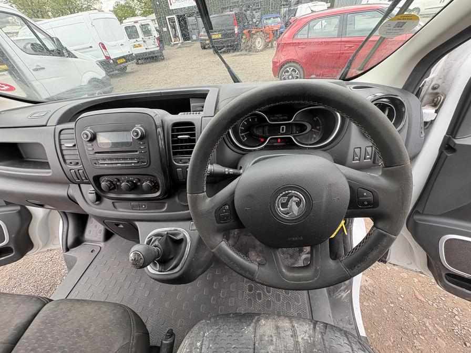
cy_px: 176
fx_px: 190
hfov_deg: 102.1
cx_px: 236
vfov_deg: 85.7
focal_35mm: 14
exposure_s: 1/99
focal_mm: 2.22
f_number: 2.2
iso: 100
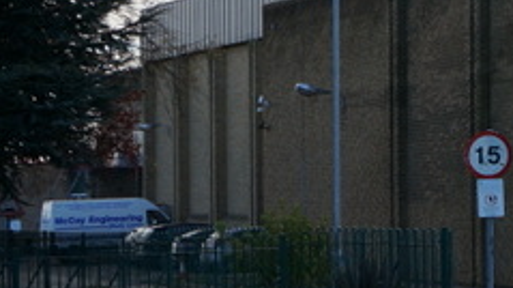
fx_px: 1920
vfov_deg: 8.6
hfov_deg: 13.6
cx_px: 923
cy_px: 190
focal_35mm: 141
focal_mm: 21
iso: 100
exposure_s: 1/200
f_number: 5.6
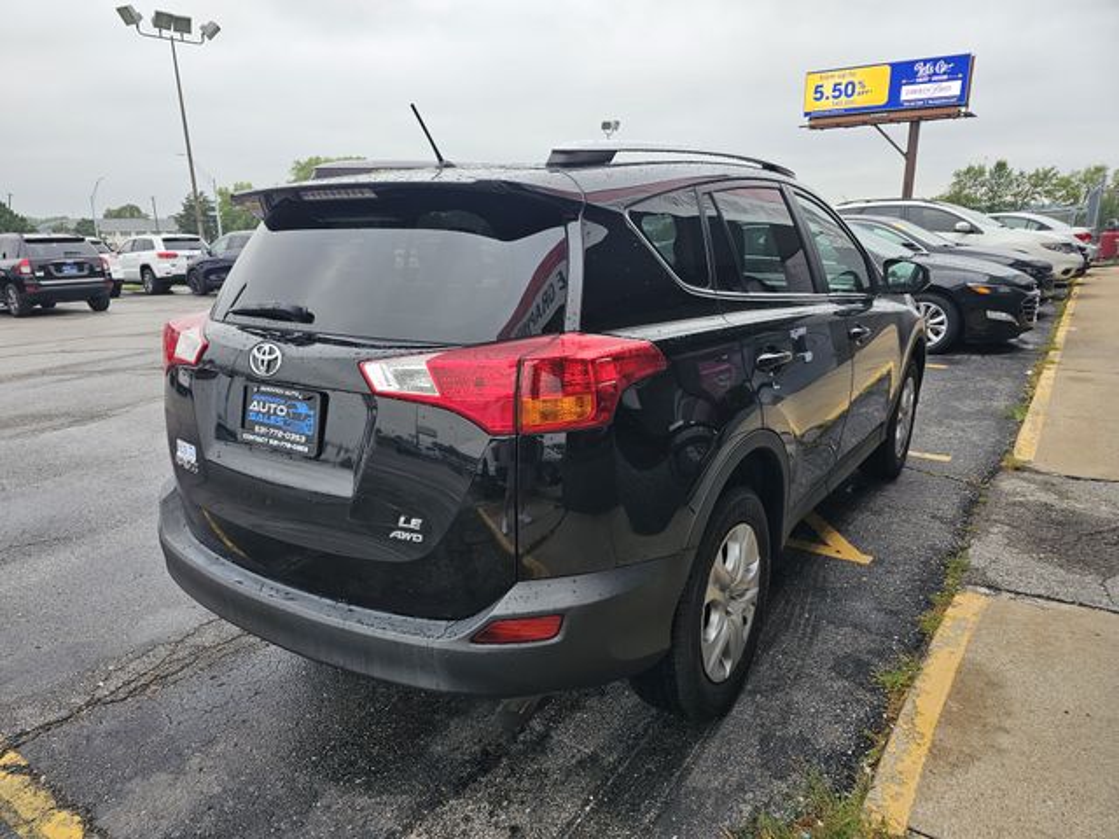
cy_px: 420
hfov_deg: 73.9
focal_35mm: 23
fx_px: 744
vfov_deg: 58.9
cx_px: 560
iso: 20
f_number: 1.7
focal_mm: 6.3
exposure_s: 1/180
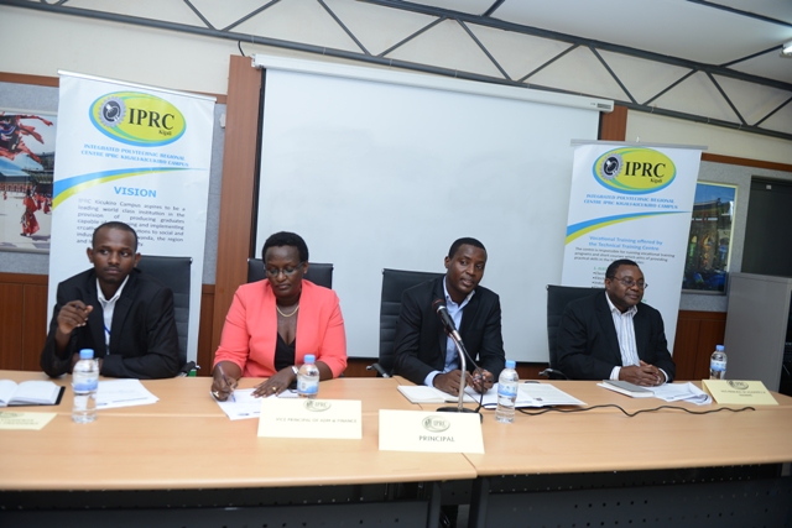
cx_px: 396
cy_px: 264
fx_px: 528
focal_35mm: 24
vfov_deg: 53.2
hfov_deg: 73.7
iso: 200
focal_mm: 24
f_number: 2.8
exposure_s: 1/80
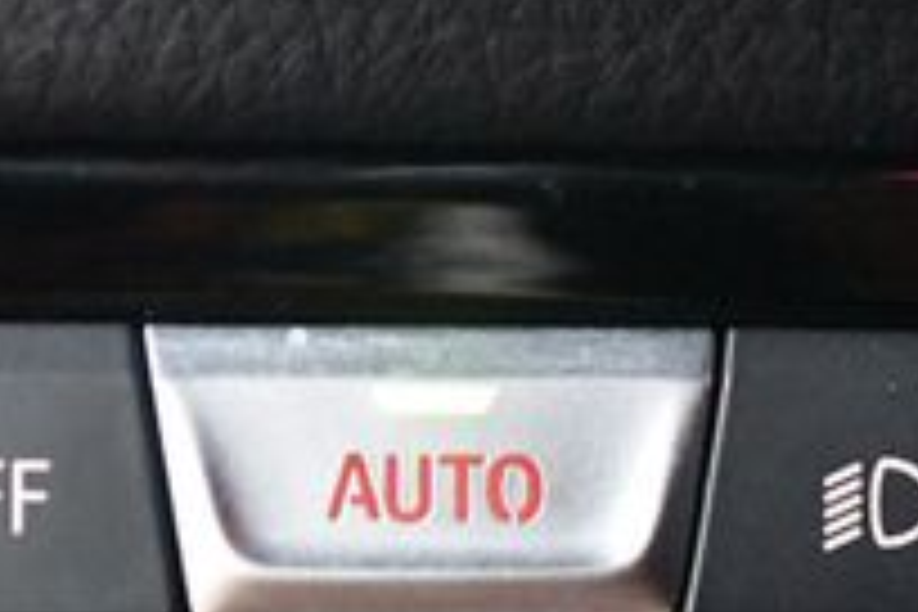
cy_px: 500
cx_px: 486
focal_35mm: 179
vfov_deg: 7.7
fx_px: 4564
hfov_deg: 11.5
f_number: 5
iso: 12800
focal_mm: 38
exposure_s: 1/60
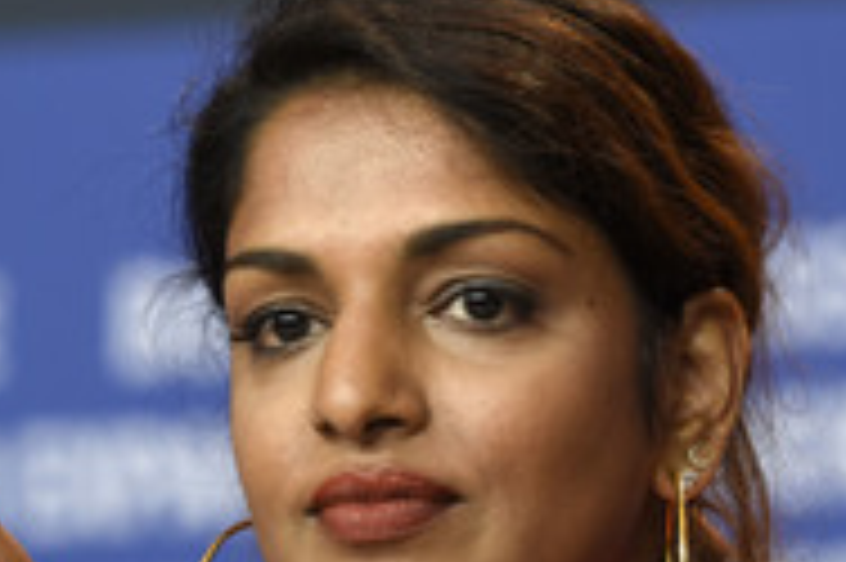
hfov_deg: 3.6
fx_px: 13547
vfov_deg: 2.4
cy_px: 535
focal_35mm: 577
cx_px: 223
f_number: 3.2
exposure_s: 1/320
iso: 640
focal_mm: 160
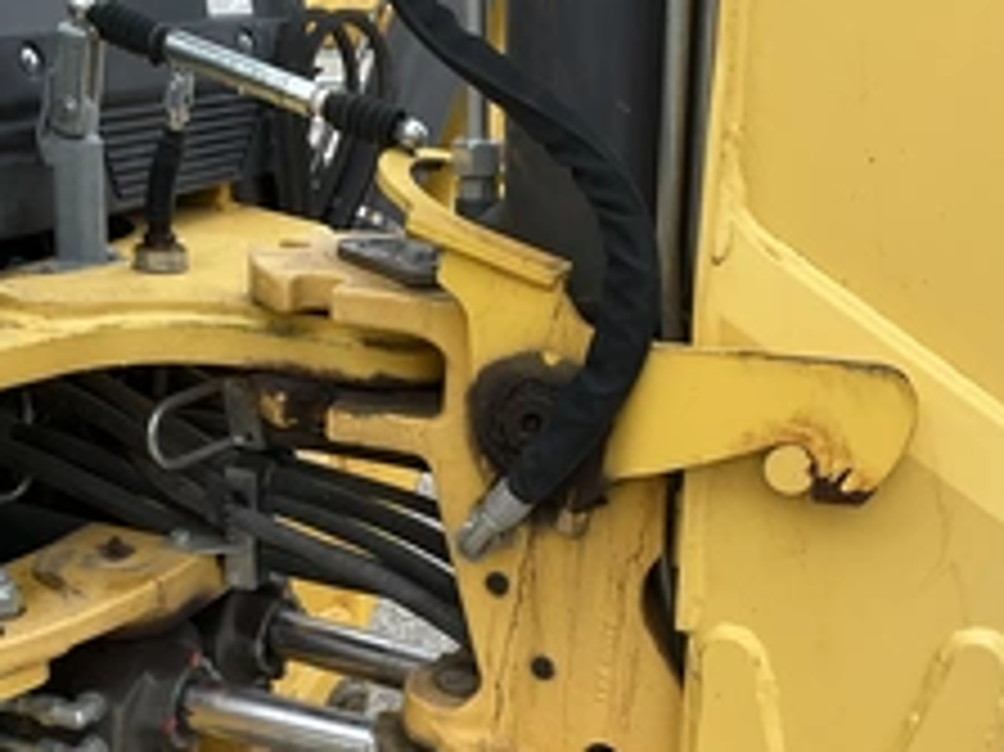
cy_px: 590
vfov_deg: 27.5
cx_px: 486
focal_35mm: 52
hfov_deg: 36.8
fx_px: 1507
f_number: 1.8
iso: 25
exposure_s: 1/272
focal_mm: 3
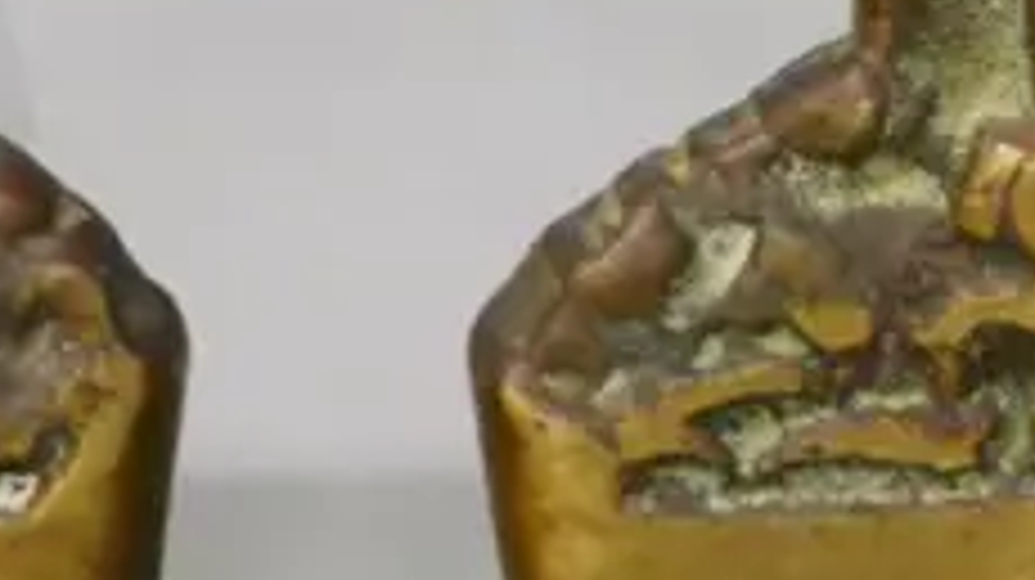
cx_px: 261
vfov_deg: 4.4
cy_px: -279
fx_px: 7460
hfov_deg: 7.9
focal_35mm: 272
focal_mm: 28
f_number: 4.7
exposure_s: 1/100
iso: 3200
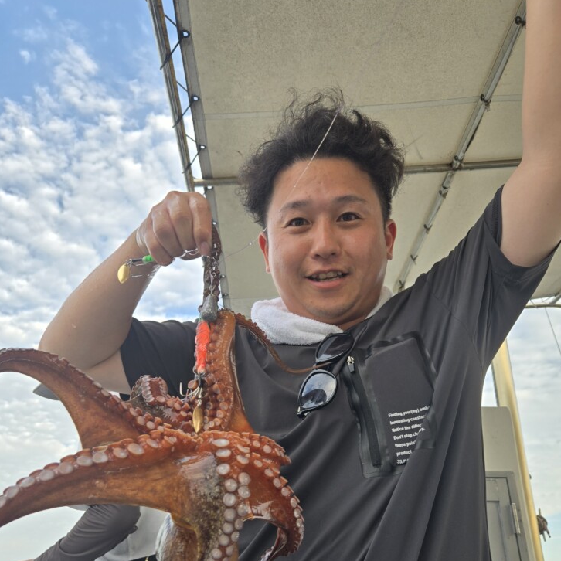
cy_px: 363
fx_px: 513
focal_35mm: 28
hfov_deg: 57.3
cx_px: 287
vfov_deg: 56.3
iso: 25
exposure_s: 1/246
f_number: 1.8
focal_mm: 5.4
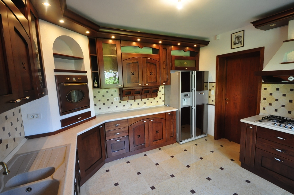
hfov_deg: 96.8
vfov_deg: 73.6
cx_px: 152
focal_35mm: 16
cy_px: 98
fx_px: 131
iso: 800
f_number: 7.1
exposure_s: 1/25
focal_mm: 10
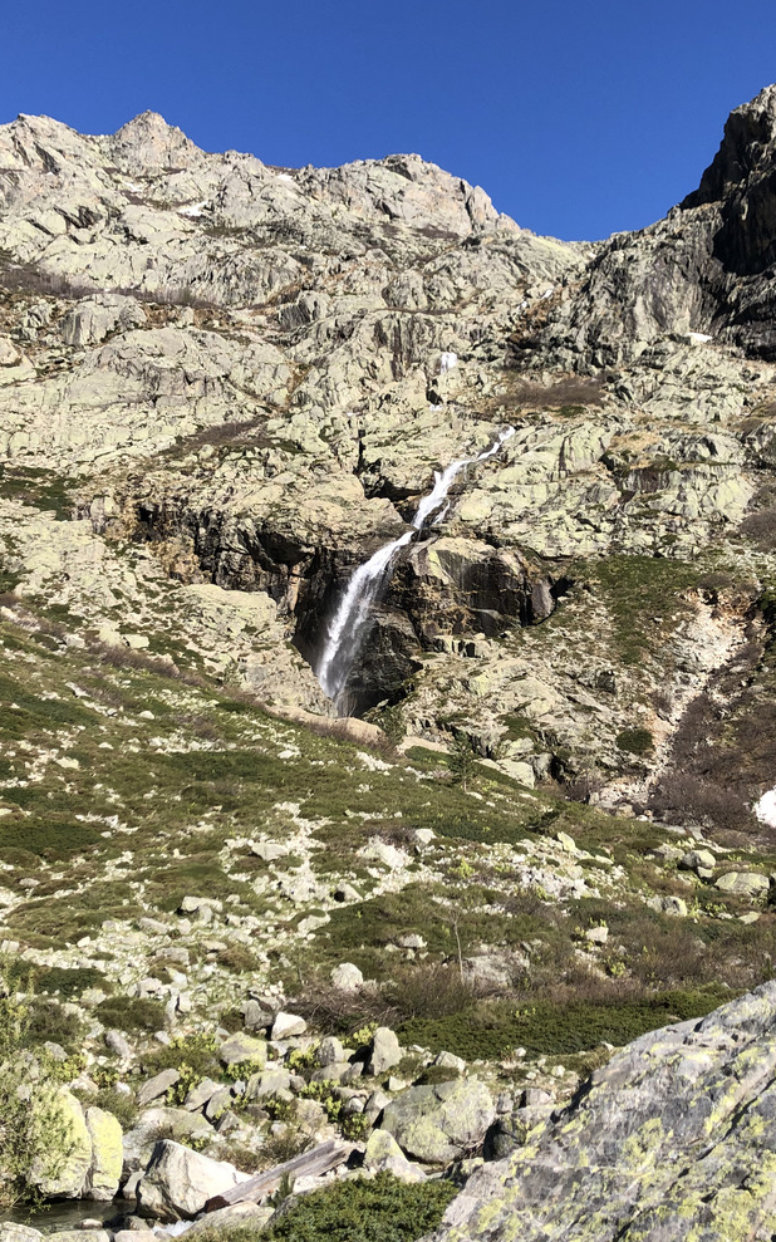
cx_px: 460
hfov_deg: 35.2
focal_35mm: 36
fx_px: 1218
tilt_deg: +18.0
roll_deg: +0.4
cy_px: 522
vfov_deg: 53.8
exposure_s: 1/1453
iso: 20
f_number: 1.8
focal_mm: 4
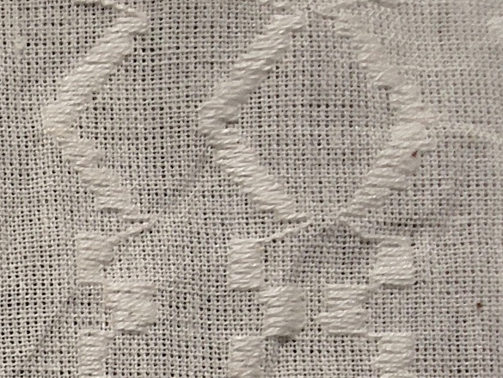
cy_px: 1032
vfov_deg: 8.8
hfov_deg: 10.7
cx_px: -850
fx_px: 2107
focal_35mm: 145
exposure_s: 1/100
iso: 80
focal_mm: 2.78
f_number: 2
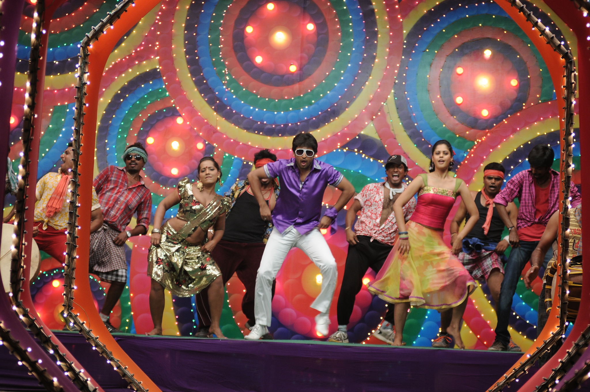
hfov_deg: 15.9
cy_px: 196
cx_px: 295
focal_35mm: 129
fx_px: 2111
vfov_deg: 10.6
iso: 500
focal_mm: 86
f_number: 2.8
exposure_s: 1/100
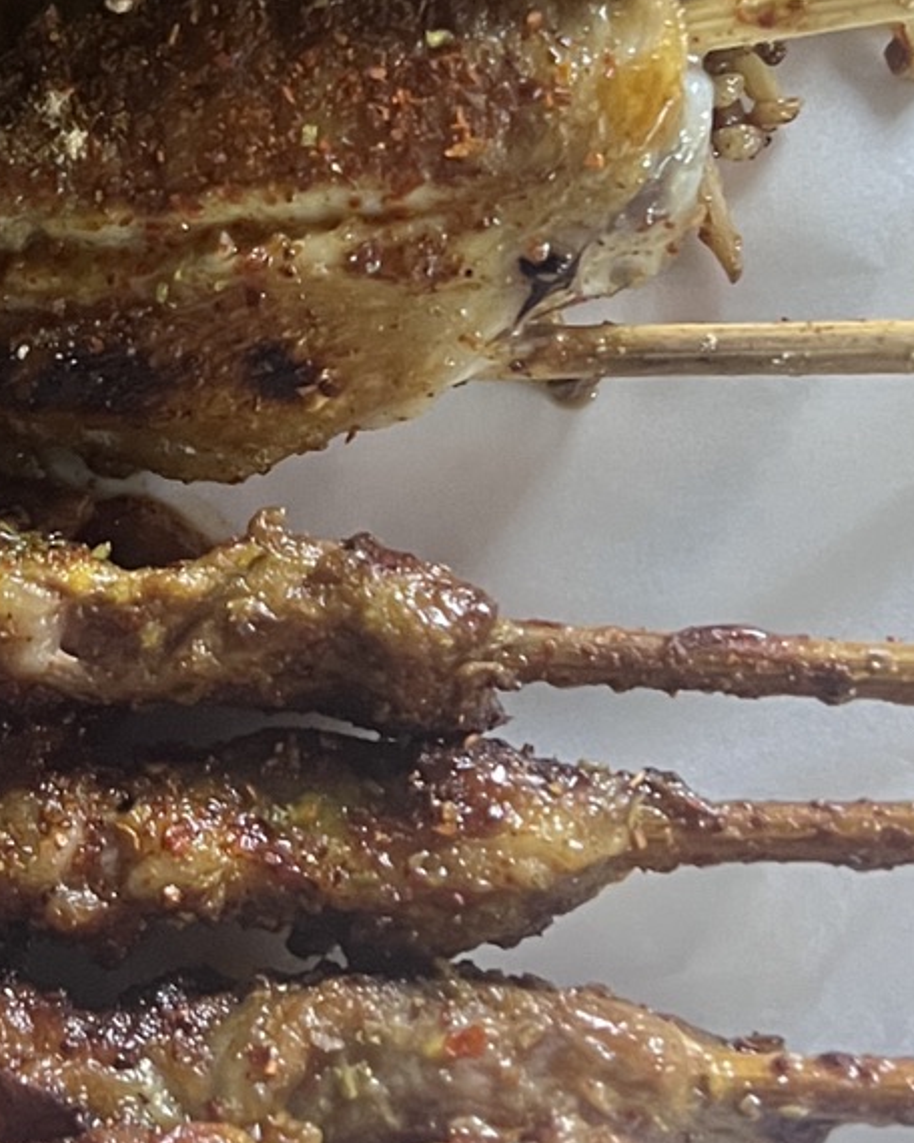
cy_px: 176
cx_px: 34
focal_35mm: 89
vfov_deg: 21.2
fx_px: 3009
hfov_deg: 16.9
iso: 500
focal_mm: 5.7
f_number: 1.5
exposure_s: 1/25
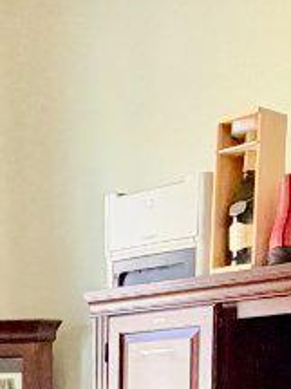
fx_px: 1122
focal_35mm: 100
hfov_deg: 14.0
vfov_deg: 18.1
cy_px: 534
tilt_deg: -4.8
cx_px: -130
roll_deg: +0.3
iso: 320
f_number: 2.2
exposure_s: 1/60
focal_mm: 2.22
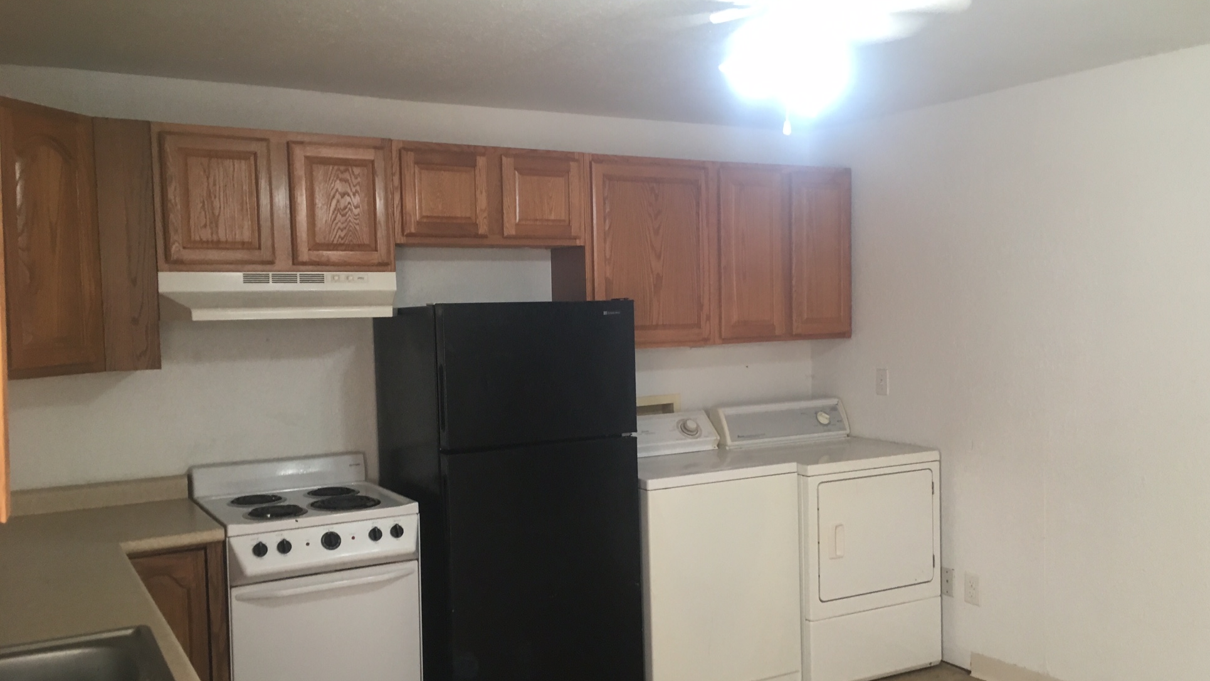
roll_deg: +1.2
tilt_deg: -4.6
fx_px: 1059
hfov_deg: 59.5
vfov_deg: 35.6
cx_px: 631
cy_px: 375
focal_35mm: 33
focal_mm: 4.15
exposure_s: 1/30
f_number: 2.2
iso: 100
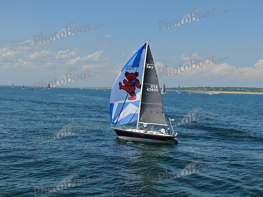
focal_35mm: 48
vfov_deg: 30.3
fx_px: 365
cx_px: 132
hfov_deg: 39.7
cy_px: 98
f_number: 3.8
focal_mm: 8.6
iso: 100
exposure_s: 1/1000
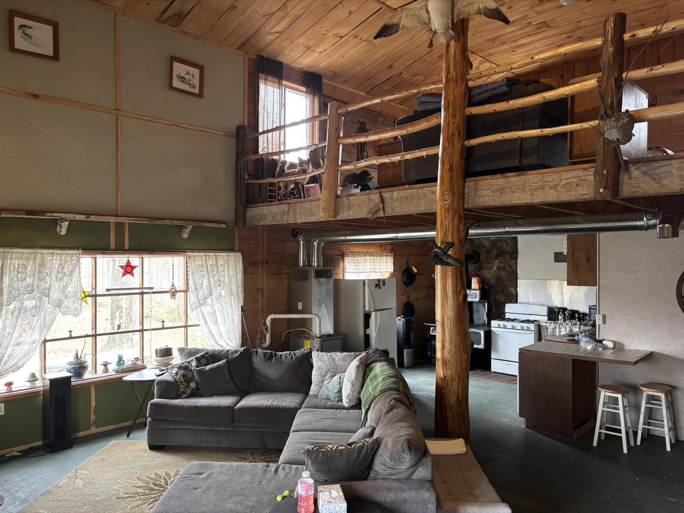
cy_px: 256
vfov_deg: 53.1
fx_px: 514
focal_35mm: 26
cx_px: 342
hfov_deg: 67.3
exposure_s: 1/60
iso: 320
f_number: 1.6
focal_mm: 5.96
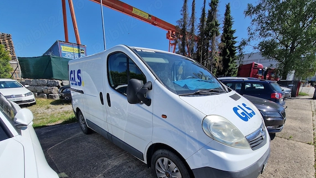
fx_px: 126
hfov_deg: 102.9
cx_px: 166
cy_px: 117
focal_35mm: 15
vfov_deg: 68.8
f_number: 2.2
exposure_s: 1/3320
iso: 50
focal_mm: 2.2
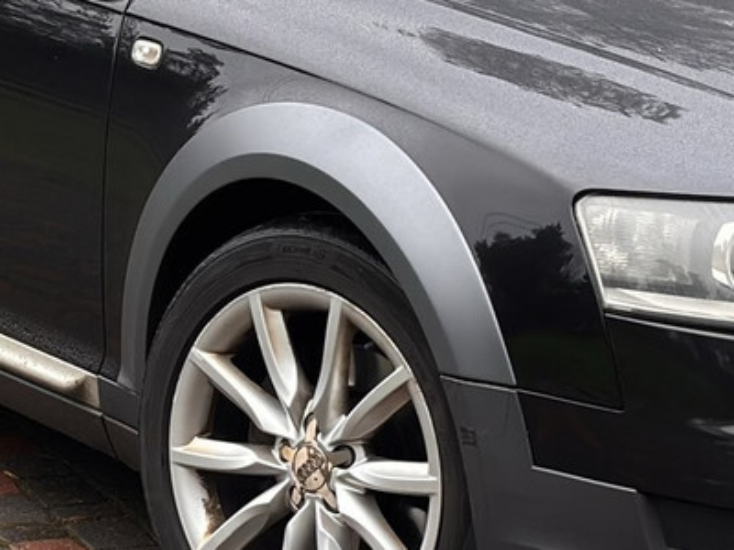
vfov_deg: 14.2
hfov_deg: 18.7
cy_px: 121
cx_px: 574
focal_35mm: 104
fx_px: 2205
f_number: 1.6
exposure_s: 1/95
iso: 80
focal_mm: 5.96
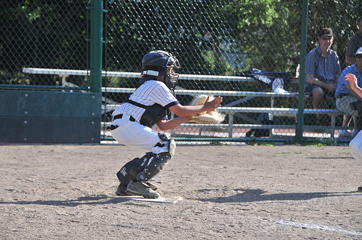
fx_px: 1431
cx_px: 181
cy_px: 120
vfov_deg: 9.6
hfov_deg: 14.4
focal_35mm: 142
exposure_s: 1/500
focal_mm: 95
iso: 200
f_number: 5.6
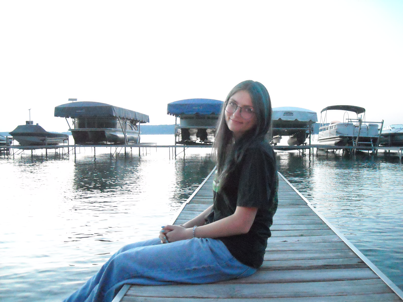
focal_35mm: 35
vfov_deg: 40.7
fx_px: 407
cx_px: 202
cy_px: 151
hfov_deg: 52.6
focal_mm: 5.7
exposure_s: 1/60
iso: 1600
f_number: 2.8
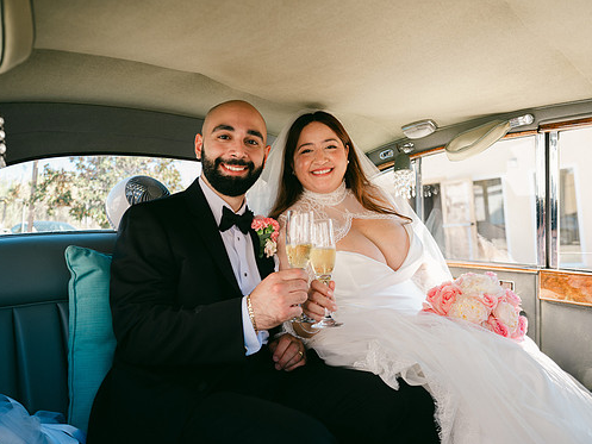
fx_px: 479
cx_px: 281
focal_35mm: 28
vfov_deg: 49.8
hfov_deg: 63.4
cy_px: 220
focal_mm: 30
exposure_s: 1/80
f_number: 4
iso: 125
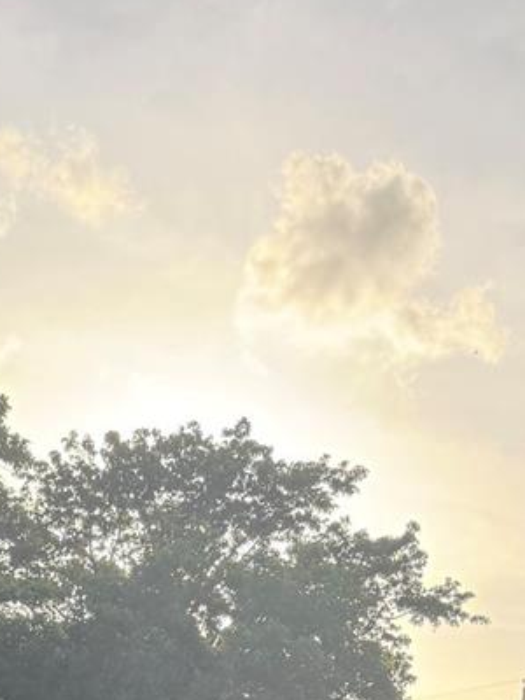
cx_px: -51
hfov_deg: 19.6
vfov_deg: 22.5
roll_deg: -4.4
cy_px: 1031
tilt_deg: -8.3
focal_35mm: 72
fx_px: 1456
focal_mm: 6.76
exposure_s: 1/1361
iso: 100
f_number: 1.78
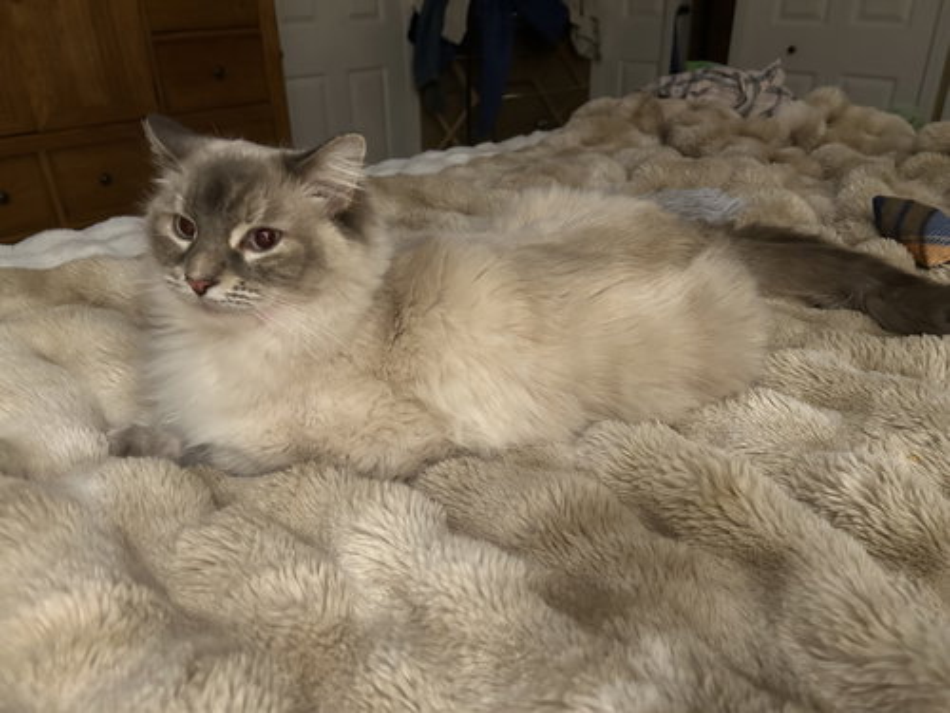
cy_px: 356
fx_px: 714
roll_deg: -0.5
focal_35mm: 26
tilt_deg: -26.6
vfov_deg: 53.1
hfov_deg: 67.3
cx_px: 475
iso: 500
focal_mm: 5.7
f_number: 1.5
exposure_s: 1/30
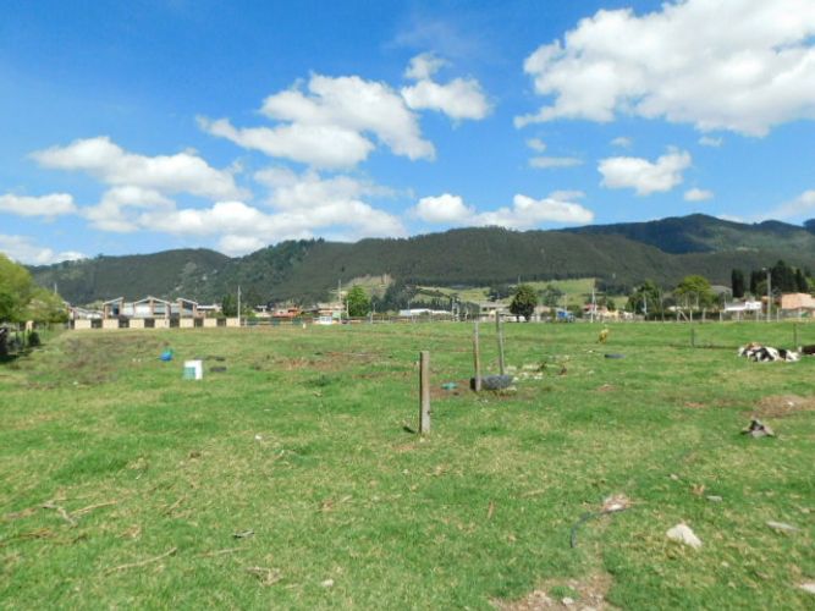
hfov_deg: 73.9
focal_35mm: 23
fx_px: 541
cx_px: 408
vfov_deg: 58.9
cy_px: 306
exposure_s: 1/1250
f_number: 6
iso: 400
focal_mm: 4
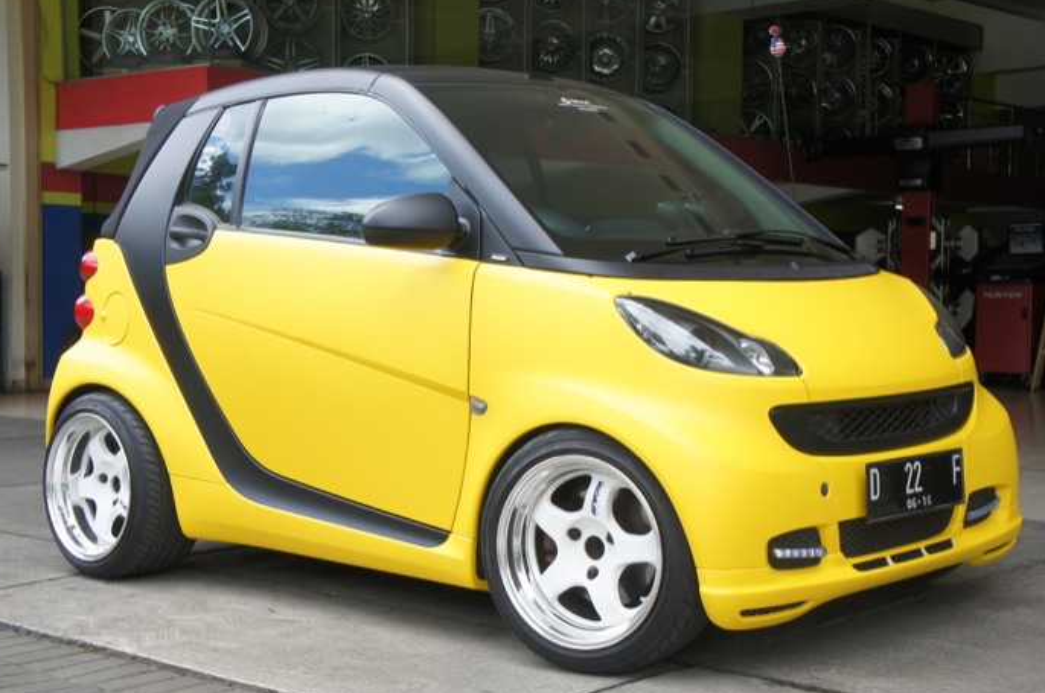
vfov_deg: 24.1
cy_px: 362
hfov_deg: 35.7
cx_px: 536
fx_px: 1623
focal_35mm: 56
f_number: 6.3
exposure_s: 1/125
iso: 200
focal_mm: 32
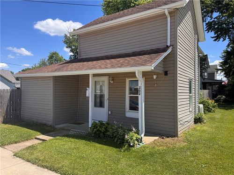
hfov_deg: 71.6
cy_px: 88
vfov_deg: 56.8
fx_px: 162
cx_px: 117
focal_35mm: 24
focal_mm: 6.76
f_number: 1.78
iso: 80
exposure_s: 1/3096
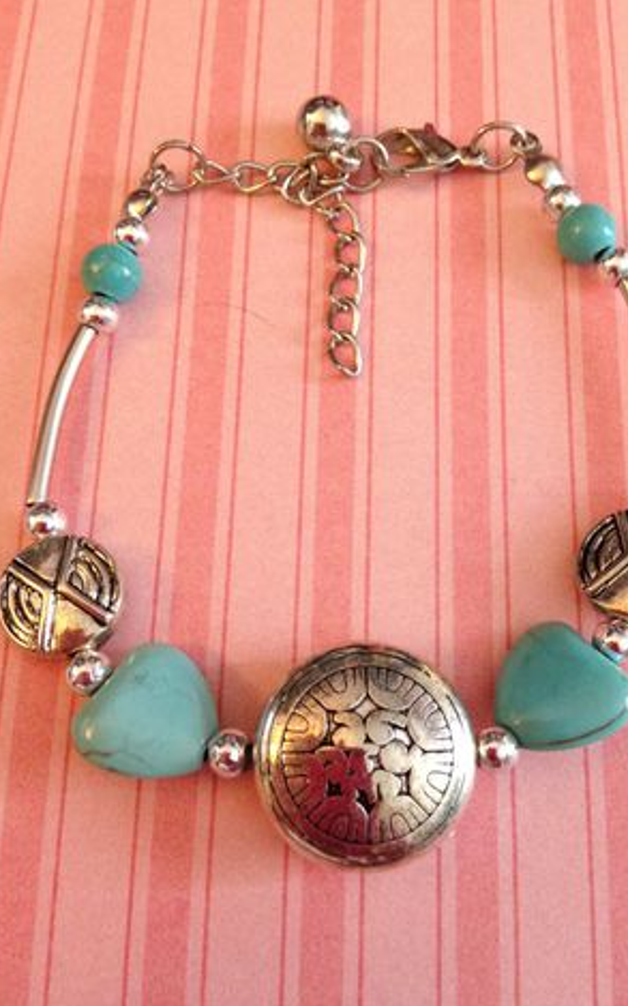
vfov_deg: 51.5
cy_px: 495
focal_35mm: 38
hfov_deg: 33.5
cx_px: 367
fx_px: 1041
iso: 200
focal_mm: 4.28
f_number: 2.4
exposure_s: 1/20
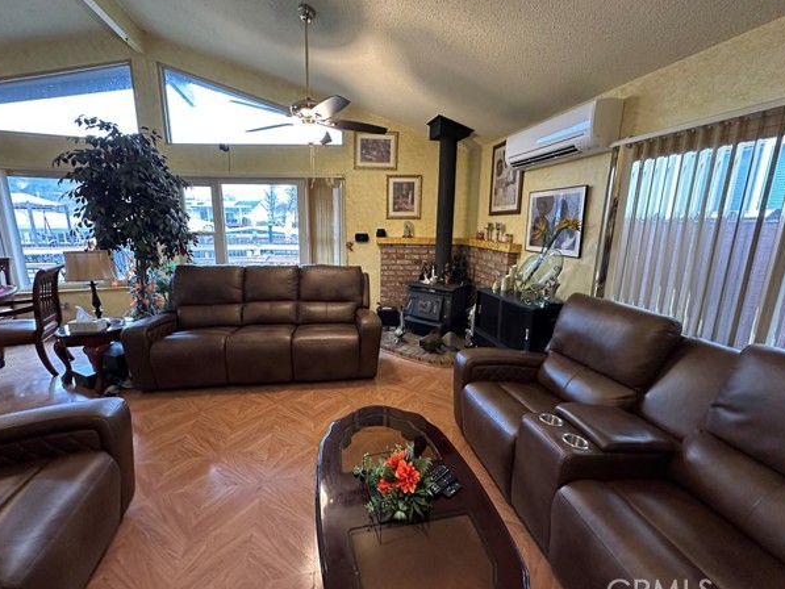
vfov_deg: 81.8
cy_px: 294
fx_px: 340
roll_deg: -0.4
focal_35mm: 15
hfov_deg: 98.1
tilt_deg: -12.8
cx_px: 383
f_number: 2.2
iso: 800
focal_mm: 2.22
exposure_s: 1/60
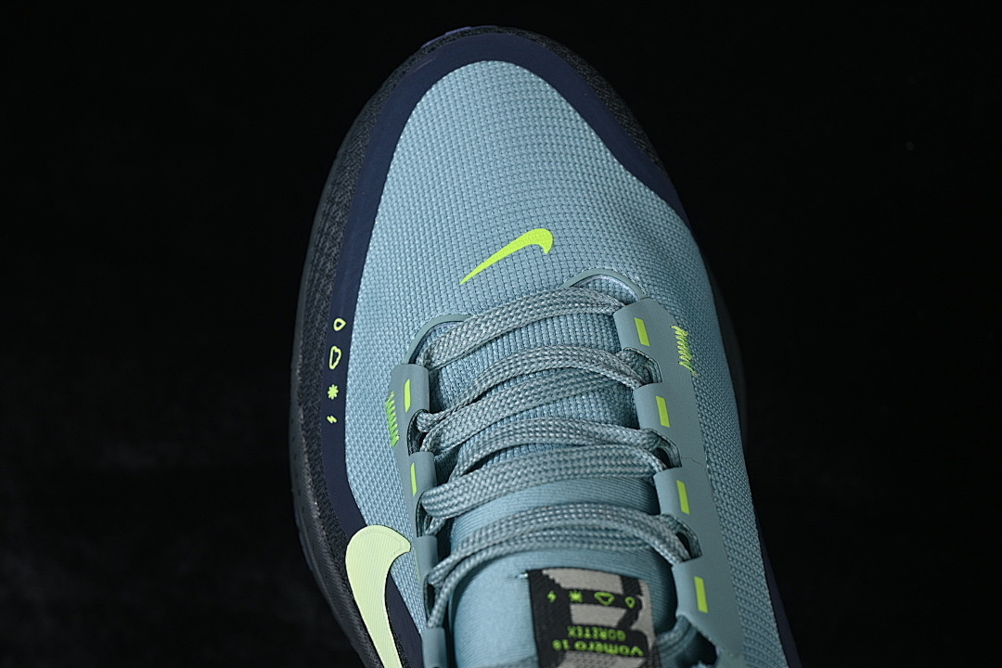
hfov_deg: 27.0
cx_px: 501
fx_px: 2087
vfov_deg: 18.2
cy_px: 334
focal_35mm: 75
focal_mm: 50
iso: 160
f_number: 7.1
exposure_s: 1/80
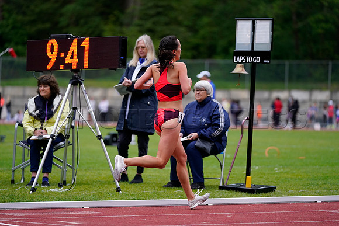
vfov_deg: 8.5
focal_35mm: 161
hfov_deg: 12.8
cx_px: 170
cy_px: 113
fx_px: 1516
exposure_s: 1/2000
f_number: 2.8
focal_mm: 161
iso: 2500
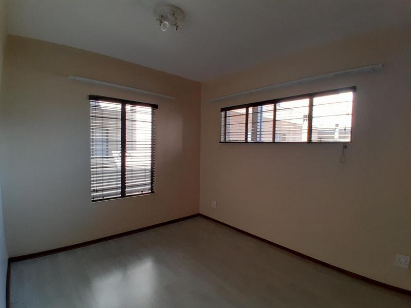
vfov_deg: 74.7
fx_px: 202
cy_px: 154
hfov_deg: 91.0
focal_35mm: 17
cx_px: 206
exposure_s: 1/40
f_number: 2.2
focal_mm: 1.46
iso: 125
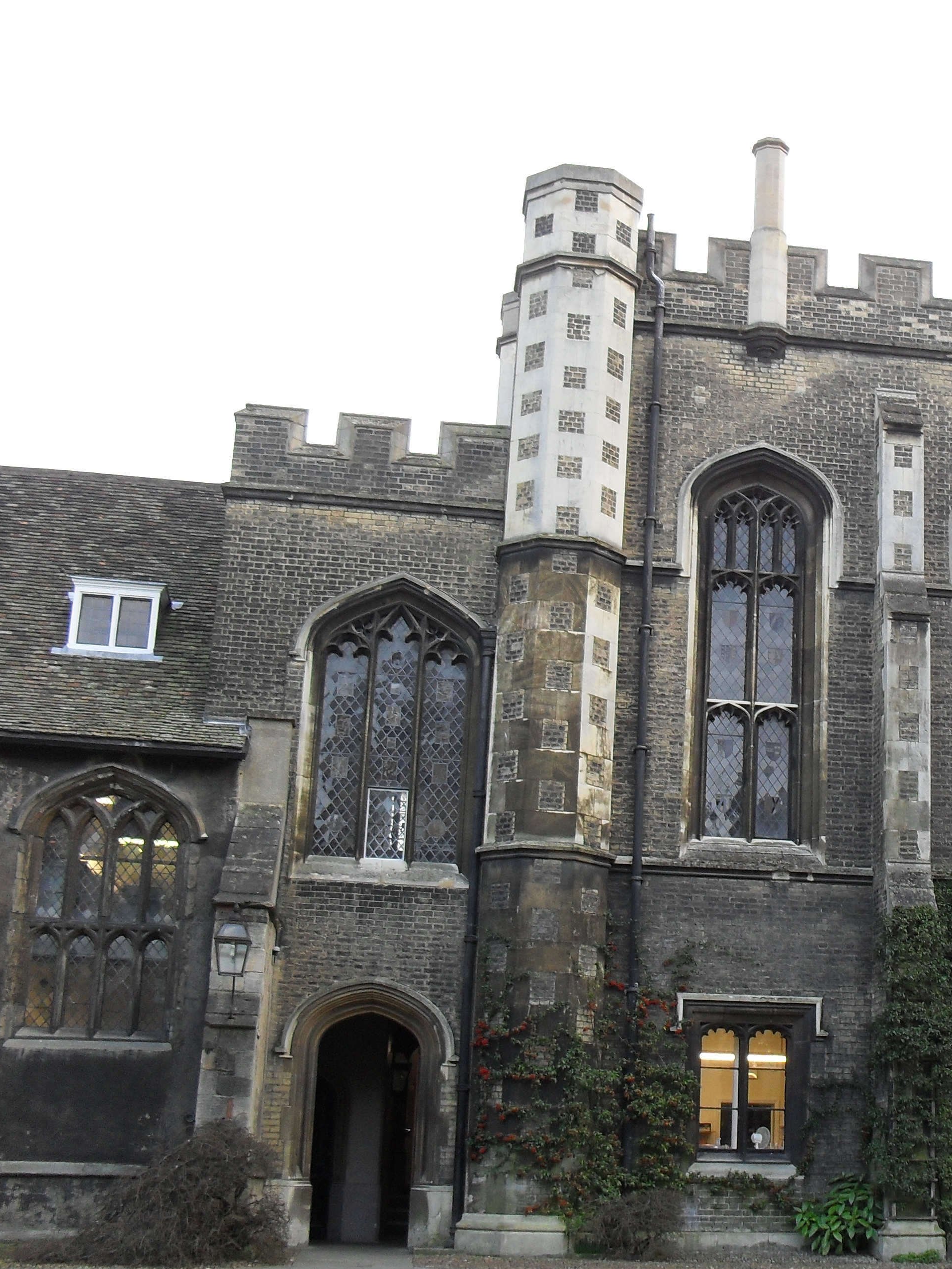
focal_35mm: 50
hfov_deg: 28.0
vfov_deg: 38.2
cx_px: 865
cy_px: 647
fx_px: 1834
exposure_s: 1/45
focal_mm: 6.3
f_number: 3.2
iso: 100
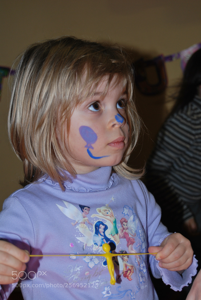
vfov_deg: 24.6
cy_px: 150
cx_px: 100
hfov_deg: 16.6
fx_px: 689
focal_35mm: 82
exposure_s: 1/60
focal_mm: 55
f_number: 5.6
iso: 200
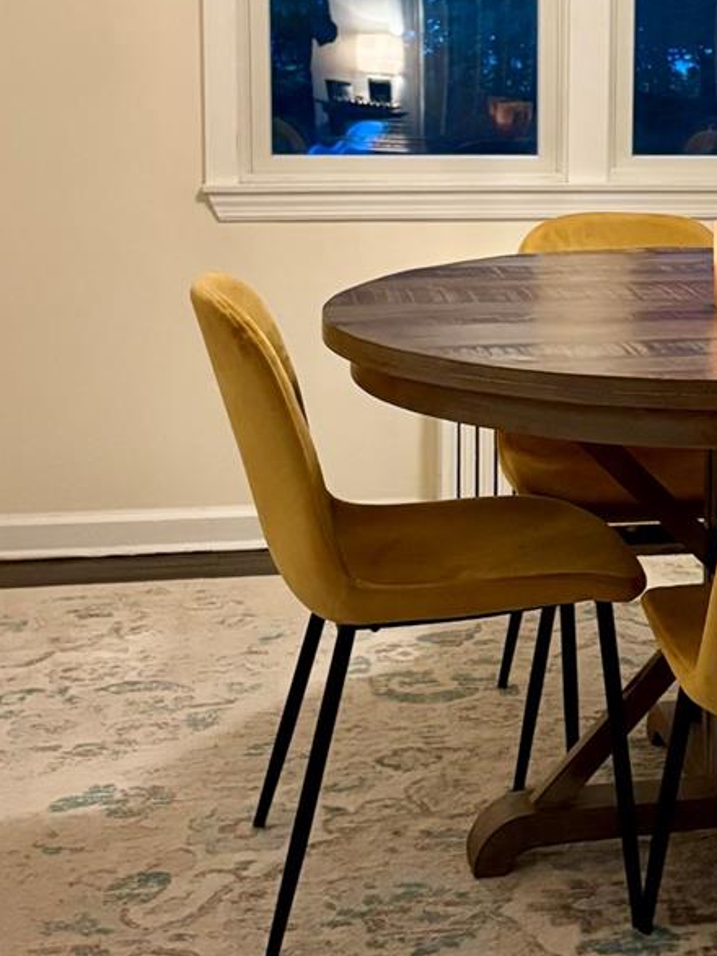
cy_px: 213
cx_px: 675
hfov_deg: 21.0
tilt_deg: -5.8
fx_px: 1879
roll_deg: -1.5
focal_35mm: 68
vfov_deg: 28.1
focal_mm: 5.96
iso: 400
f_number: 1.6
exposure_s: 1/40
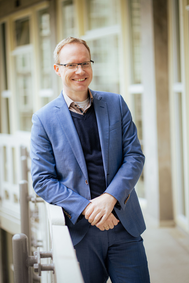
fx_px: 669
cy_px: 142
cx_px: 94
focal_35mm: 85
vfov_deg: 23.9
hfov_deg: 16.1
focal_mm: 85
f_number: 2.2
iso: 160
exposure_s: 1/320
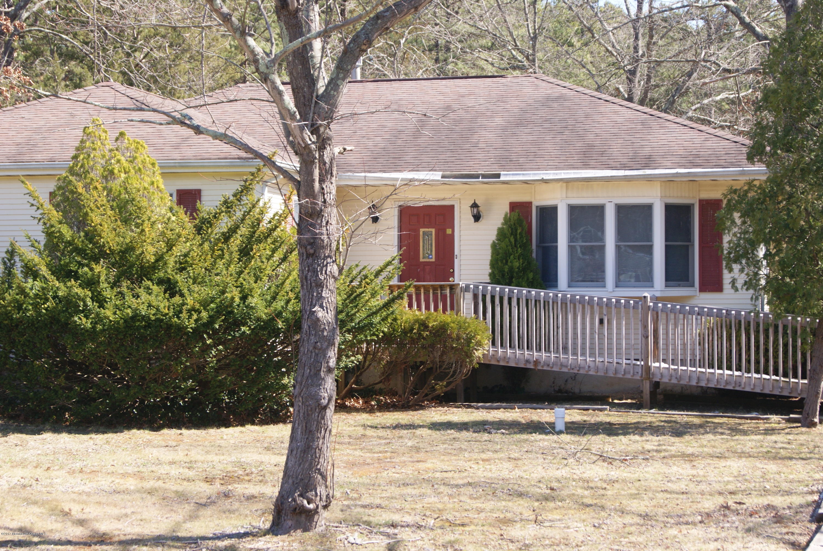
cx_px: 412
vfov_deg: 16.6
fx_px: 1888
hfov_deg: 24.6
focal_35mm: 82
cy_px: 276
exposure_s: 1/160
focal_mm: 55
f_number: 6.3
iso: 100
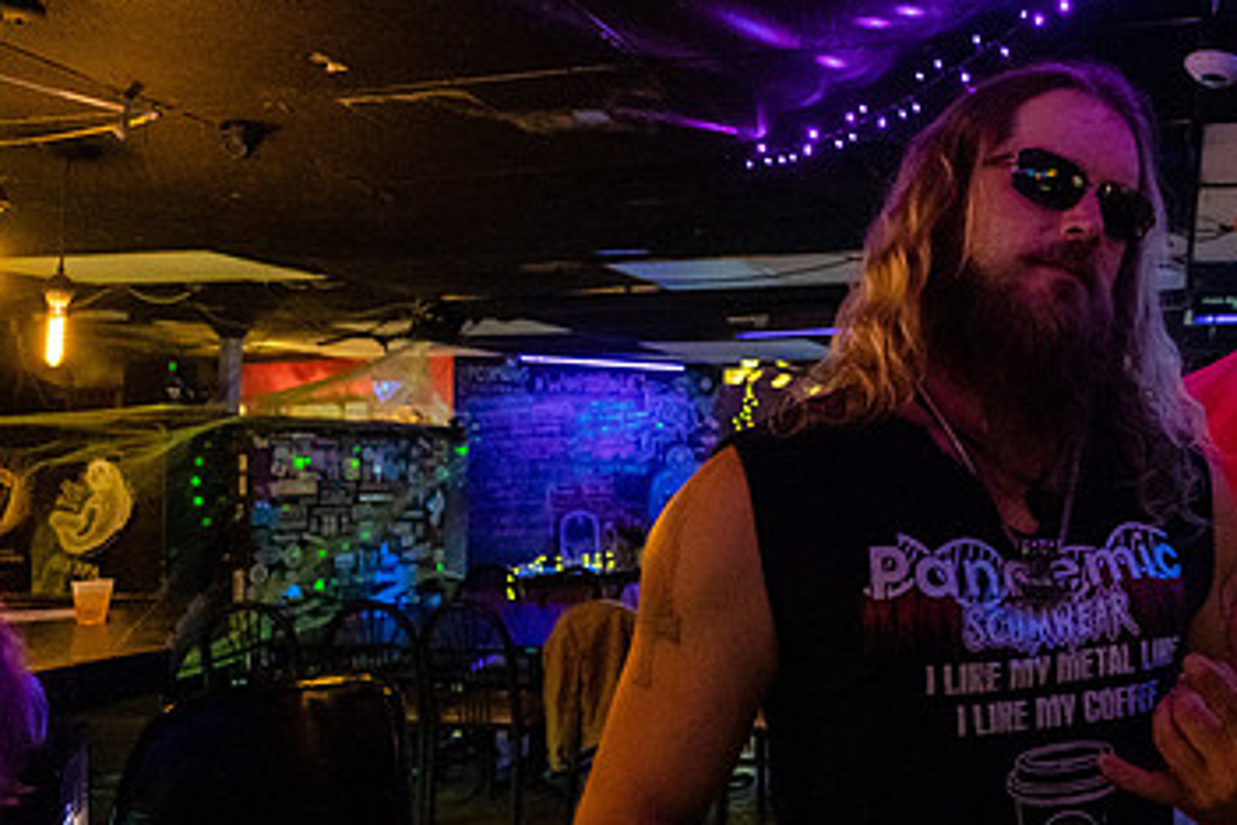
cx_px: 1060
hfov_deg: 58.2
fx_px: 962
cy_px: 378
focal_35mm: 28
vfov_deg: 46.4
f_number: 2.8
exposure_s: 1/200
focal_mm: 14
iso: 3200
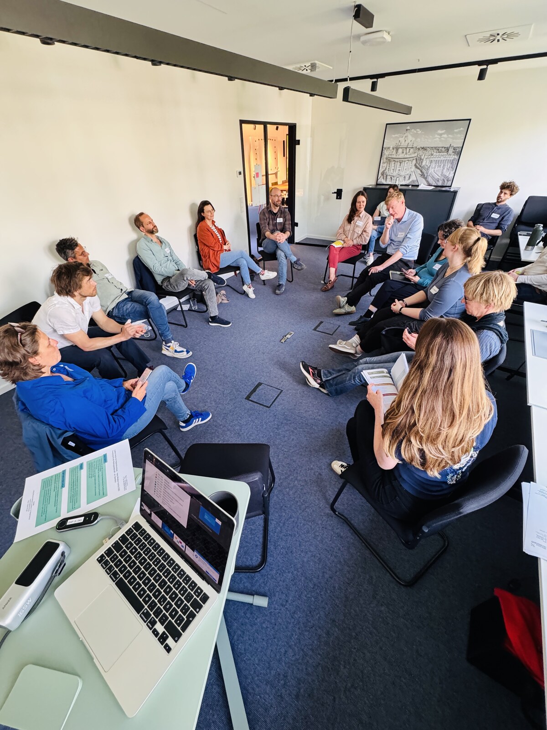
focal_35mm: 14
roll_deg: +2.6
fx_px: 295
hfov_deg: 85.7
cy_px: 365
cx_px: 274
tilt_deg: -37.0
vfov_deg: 102.1
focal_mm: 2.22
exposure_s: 1/82
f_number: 2.2
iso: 320
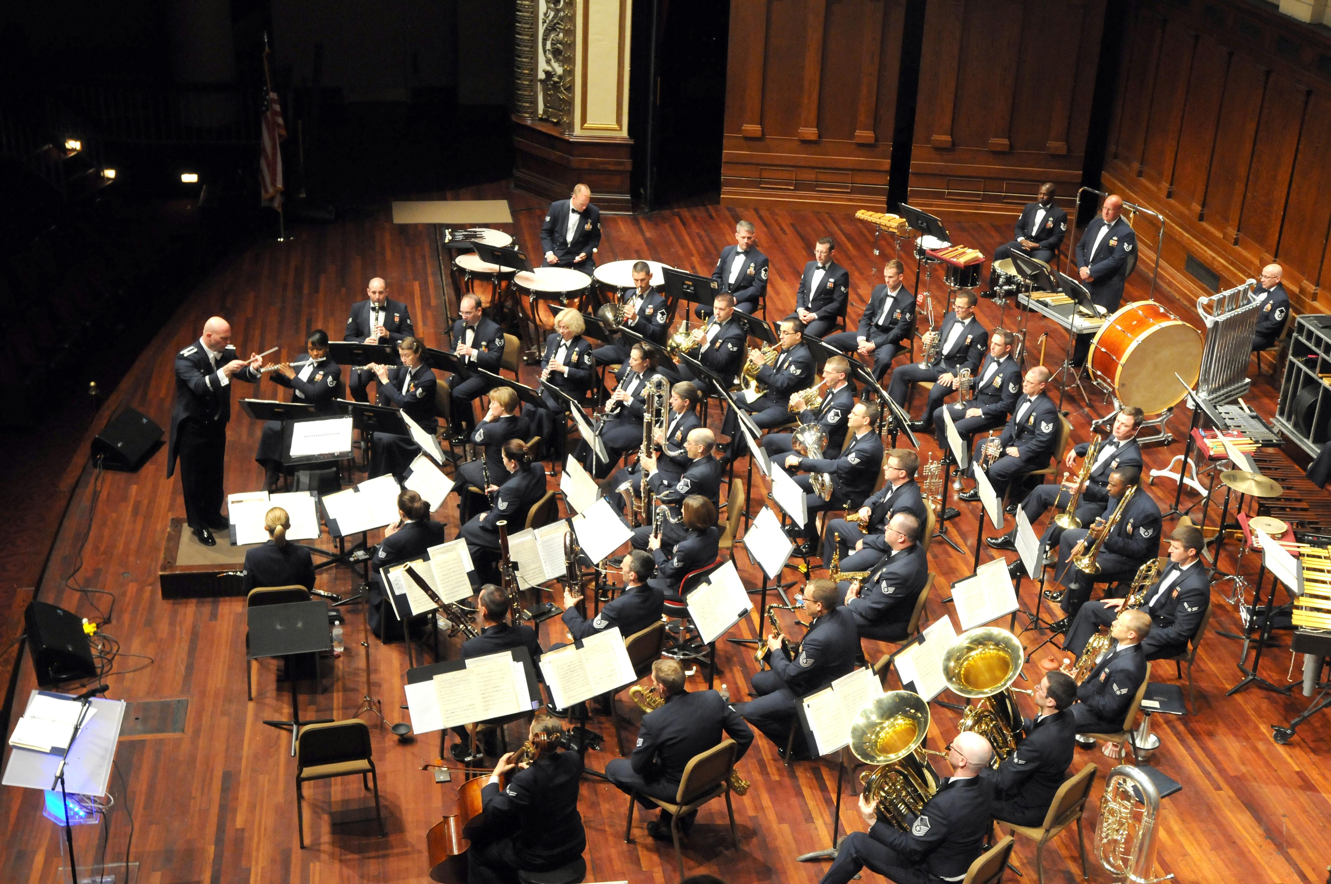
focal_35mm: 45
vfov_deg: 29.8
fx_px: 1662
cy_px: 442
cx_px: 666
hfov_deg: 43.7
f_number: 5.6
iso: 1600
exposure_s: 1/80
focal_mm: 30
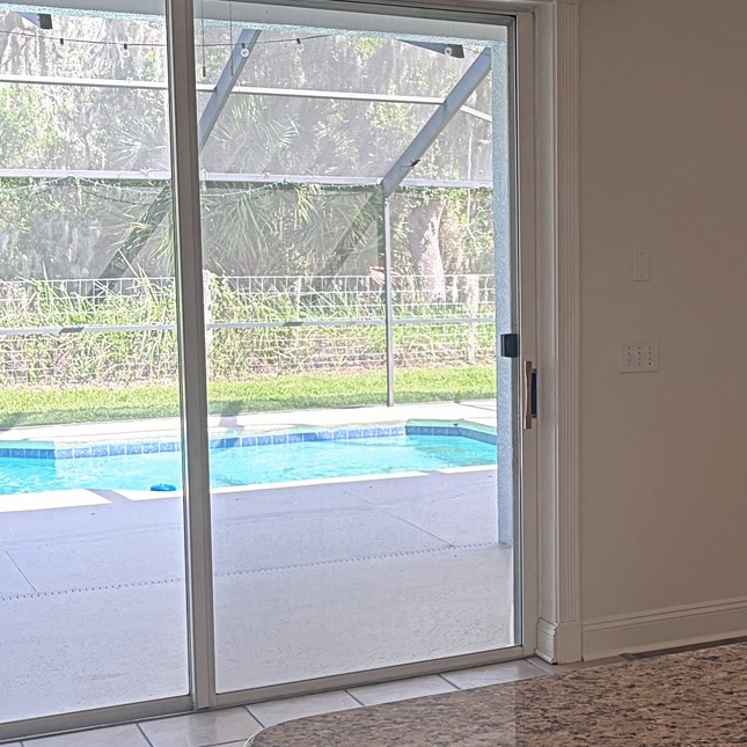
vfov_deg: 30.0
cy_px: 403
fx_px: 1392
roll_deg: +0.5
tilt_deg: -5.8
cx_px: 587
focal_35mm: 57
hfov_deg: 29.4
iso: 50
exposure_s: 1/249
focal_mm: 5.96
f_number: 1.6
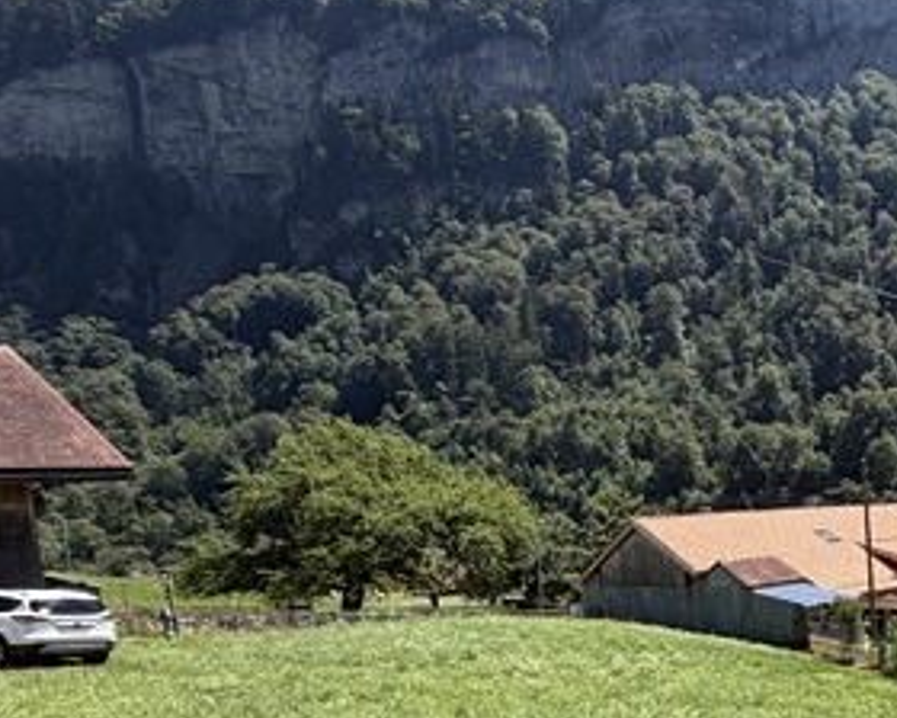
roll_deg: +3.1
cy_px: 558
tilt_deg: -4.1
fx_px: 1035
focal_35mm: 39
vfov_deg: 37.1
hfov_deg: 35.1
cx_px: 1121
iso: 40
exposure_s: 1/770
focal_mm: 2.22
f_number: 2.2
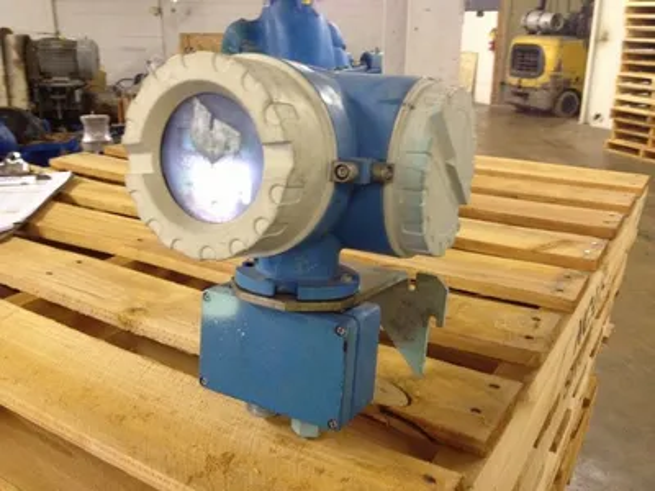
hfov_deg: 52.6
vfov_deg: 40.7
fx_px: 662
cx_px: 328
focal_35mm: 35
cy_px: 246
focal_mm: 4.28
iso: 160
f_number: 2.4
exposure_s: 1/20
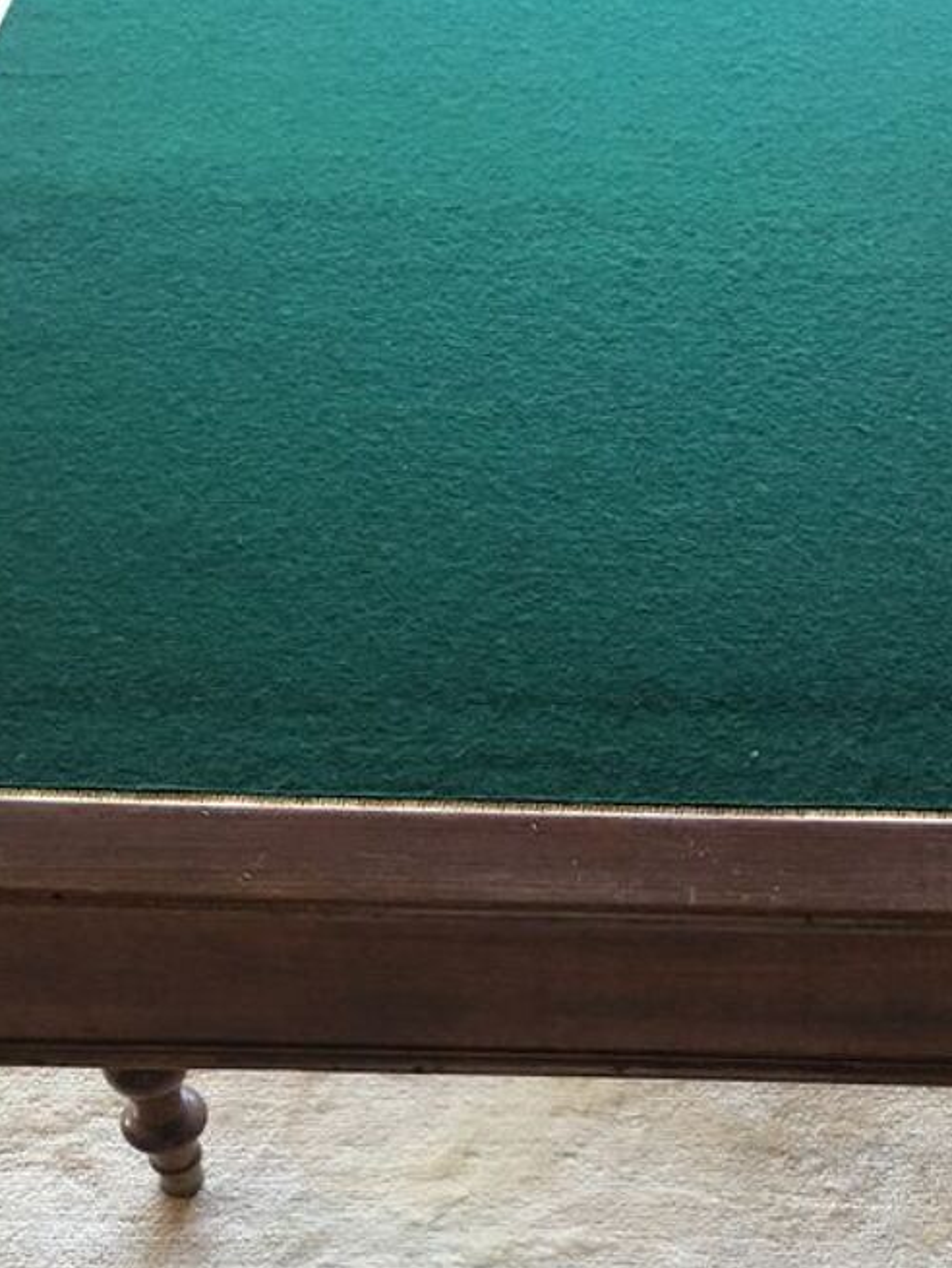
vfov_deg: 31.9
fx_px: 2161
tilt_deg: -50.3
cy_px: 994
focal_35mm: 59
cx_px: 652
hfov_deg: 24.7
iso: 64
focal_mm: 4.15
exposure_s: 1/17
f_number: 2.2
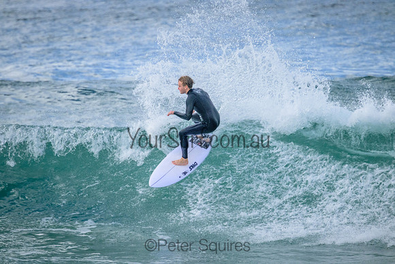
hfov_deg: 2.6
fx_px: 8779
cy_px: 132
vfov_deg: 1.7
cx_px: 198
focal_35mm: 800
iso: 4000
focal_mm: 800
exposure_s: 1/1250
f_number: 11
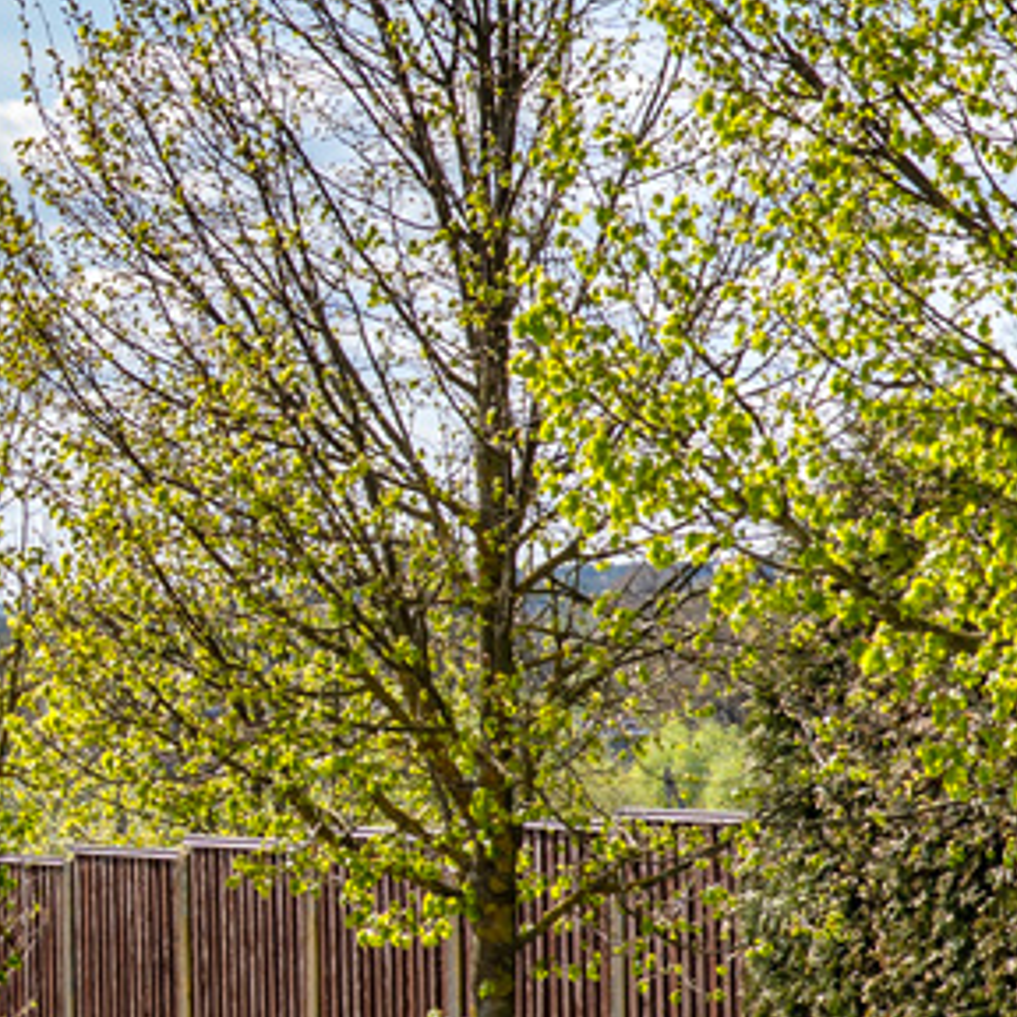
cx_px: -851
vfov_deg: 10.4
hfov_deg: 9.8
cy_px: 364
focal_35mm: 168
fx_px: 5584
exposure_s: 1/500
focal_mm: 38
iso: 80
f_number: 5.6
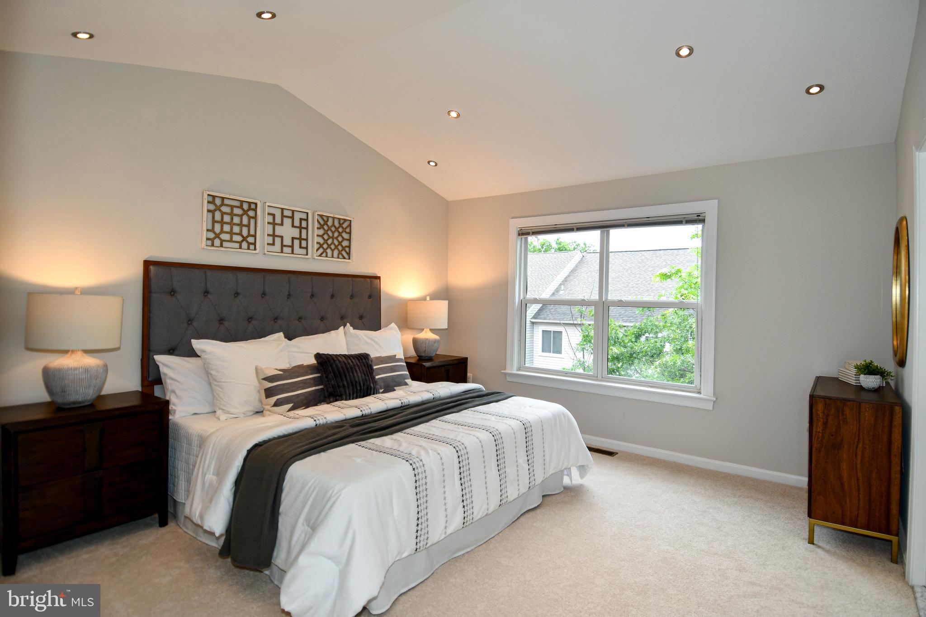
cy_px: 308
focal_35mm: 18
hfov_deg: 90.0
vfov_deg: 67.4
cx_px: 463
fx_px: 463
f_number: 4
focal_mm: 12
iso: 200
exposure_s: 1/60
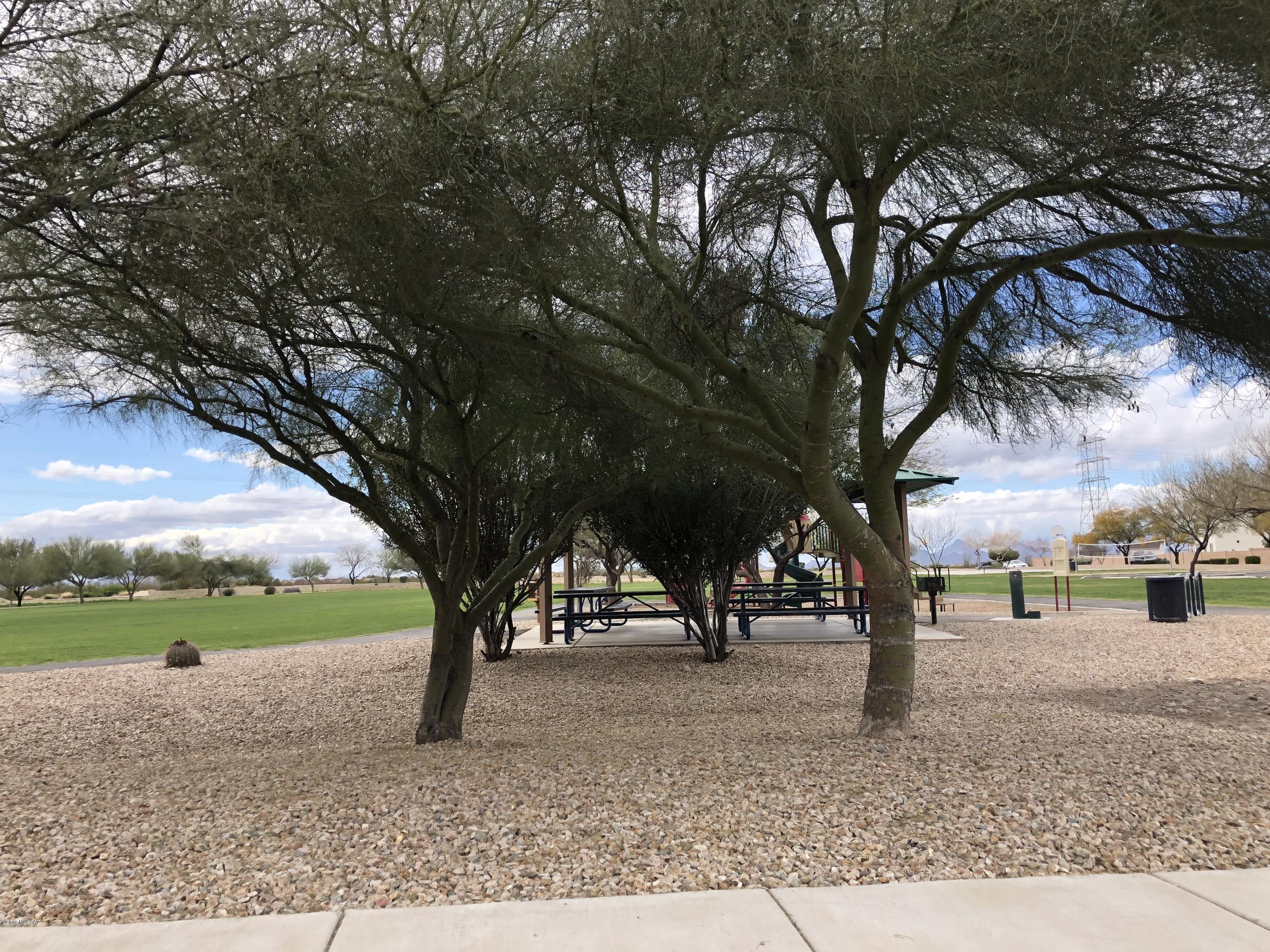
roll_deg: +1.7
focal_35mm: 28
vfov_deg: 49.7
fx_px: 1027
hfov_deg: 63.4
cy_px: 476
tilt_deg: +5.0
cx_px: 635
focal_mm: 3.99
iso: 20
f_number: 1.8
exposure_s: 1/906
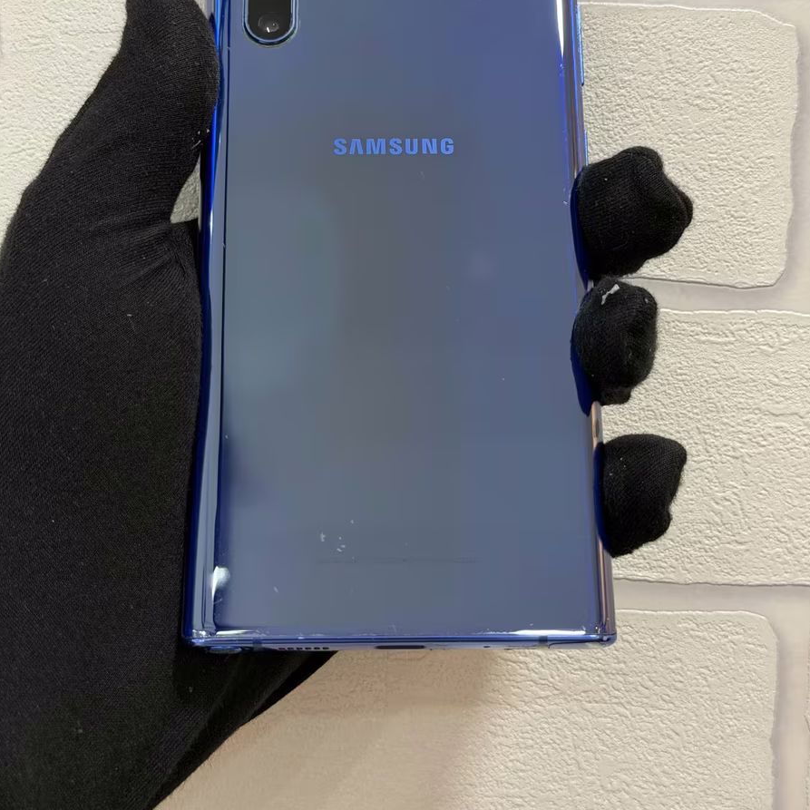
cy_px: 338
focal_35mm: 57
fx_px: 1509
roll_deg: -1.5
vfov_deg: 30.0
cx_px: 405
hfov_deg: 30.0
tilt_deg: -1.1
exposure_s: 1/50
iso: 125
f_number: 1.78
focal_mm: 6.76
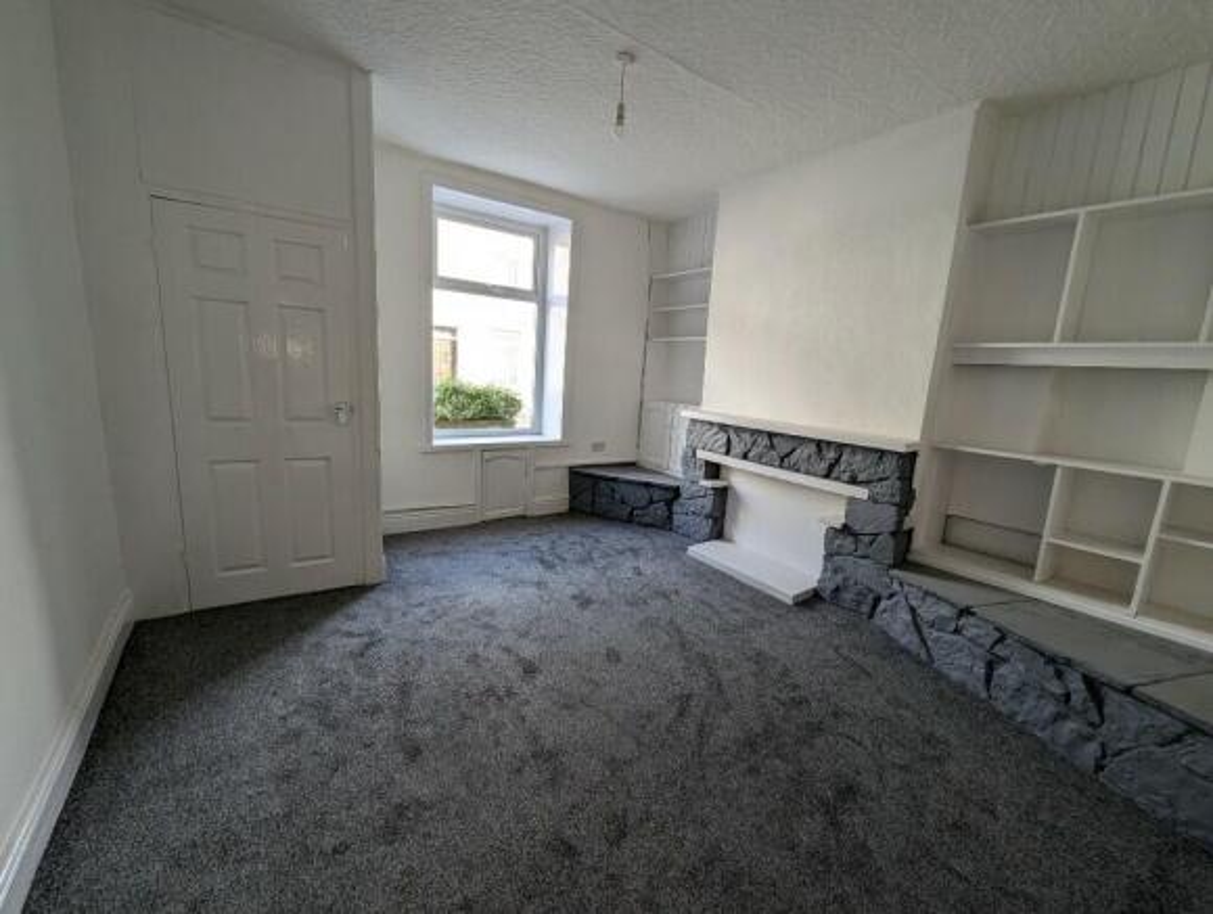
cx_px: 606
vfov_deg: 90.1
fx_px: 456
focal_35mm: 13
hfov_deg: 106.1
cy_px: 457
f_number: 2.2
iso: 78
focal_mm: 1.95
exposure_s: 1/70
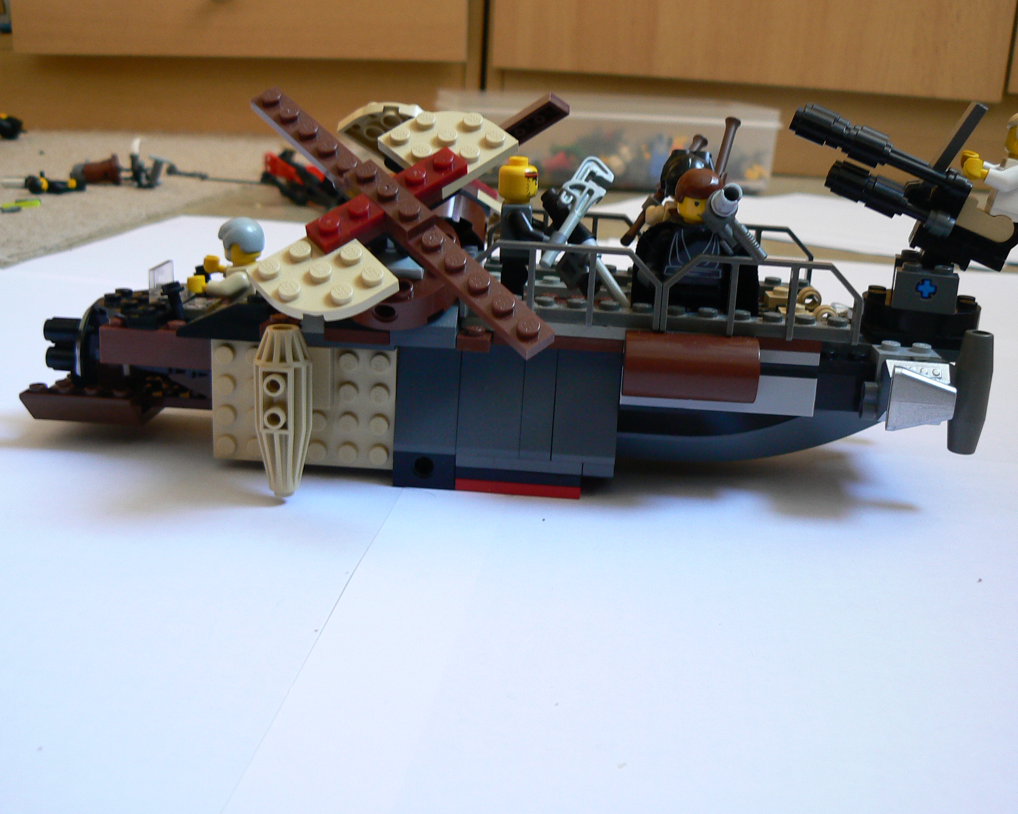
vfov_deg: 39.2
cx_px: 530
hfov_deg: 47.9
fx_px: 1145
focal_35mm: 38
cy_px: 406
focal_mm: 6
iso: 100
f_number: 2.8
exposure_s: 1/10
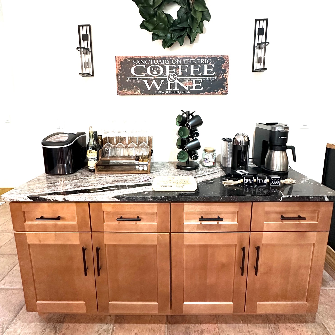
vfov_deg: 83.2
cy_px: 138
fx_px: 186
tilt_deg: -8.4
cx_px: 170
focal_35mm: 17
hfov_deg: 84.0
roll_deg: +0.5
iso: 320
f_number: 2.2
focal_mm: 2.22
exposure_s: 1/60
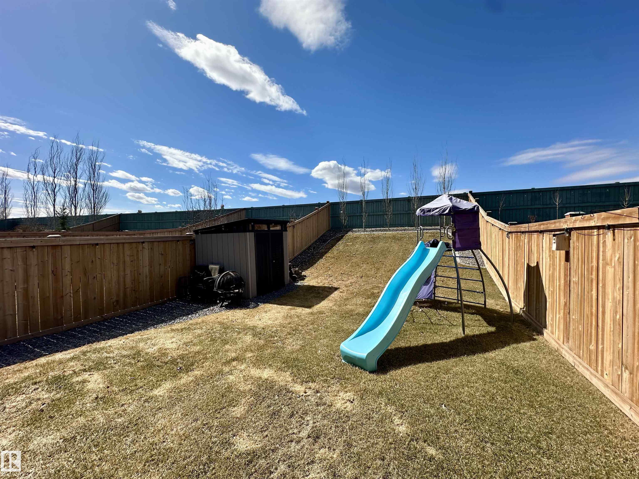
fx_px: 258
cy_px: 240
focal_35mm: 14
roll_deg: +0.2
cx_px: 320
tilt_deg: -0.1
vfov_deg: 85.7
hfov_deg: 102.1
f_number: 2.2
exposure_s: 1/2451
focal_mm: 2.22
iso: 50
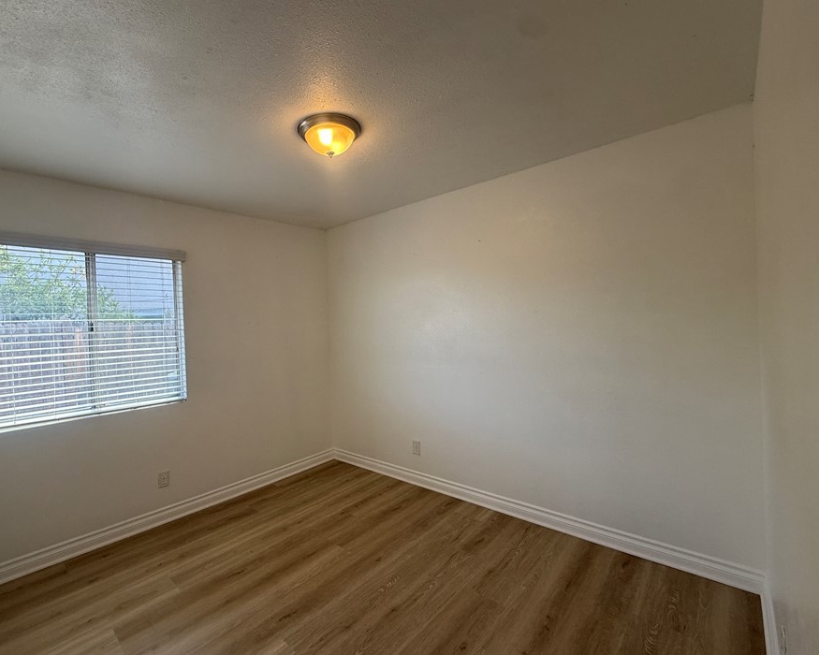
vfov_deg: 80.4
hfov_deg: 92.7
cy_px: 328
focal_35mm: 16
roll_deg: +1.8
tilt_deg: -0.6
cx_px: 362
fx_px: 388
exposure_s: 1/120
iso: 100
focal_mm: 2.22
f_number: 2.2
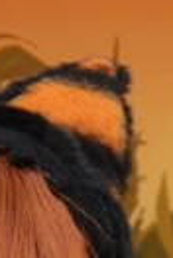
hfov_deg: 2.2
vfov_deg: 3.3
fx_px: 4463
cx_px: -77
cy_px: 573
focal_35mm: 622
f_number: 8
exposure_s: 1/100
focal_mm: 85
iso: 200
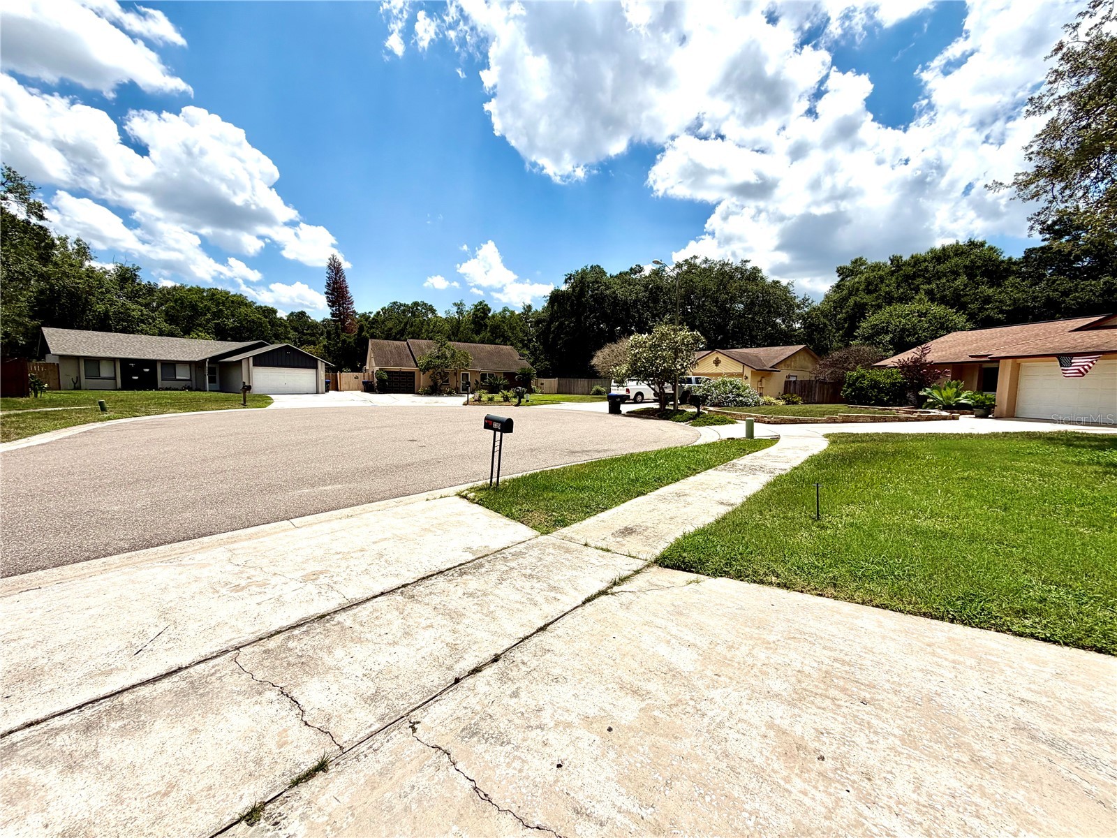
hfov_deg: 102.1
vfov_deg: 85.7
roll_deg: -0.5
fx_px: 452
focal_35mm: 14
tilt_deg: +0.5
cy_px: 419
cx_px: 558
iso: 20
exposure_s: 1/1698
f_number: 2.2
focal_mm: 2.22
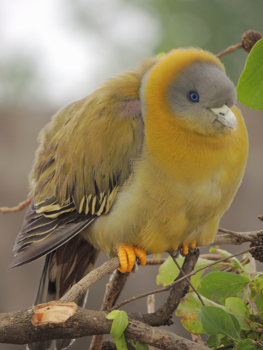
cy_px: 175
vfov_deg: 2.0
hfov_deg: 1.5
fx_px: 10130
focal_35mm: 1000
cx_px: 132
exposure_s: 1/50
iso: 100
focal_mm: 180
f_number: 5.9
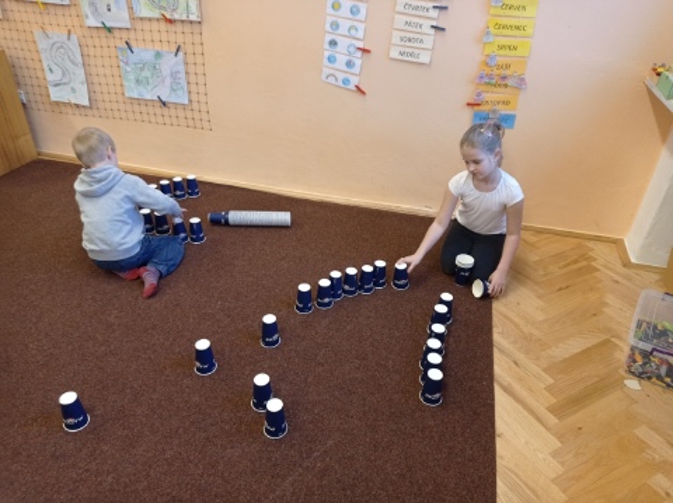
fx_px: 544
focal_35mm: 28
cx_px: 336
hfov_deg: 63.5
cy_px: 252
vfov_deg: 49.7
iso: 196
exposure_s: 1/50
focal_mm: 4.74
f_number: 1.79
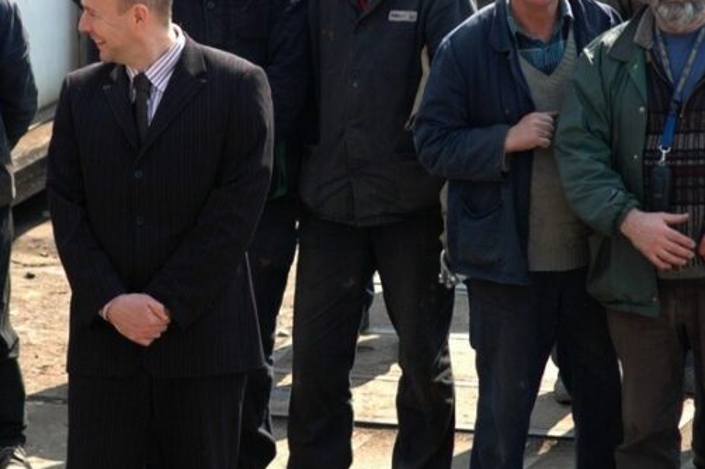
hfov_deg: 5.6
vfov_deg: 3.7
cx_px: 258
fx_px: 7182
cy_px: 193
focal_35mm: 367
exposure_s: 1/160
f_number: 5.6
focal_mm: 120
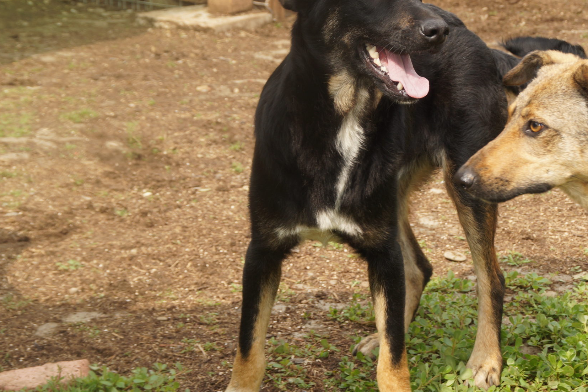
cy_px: 148
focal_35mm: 116
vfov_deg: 11.8
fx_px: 1894
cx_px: 393
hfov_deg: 17.6
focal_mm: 50
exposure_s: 1/160
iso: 100
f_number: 7.1
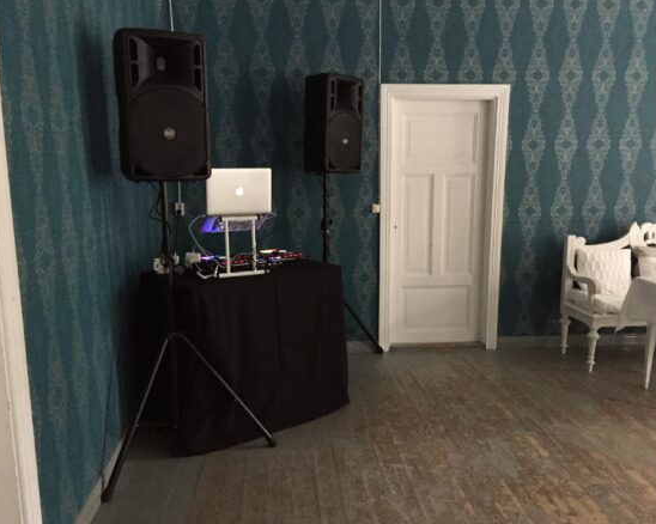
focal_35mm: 31
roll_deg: +1.3
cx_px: 335
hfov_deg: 57.2
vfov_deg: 47.1
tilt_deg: -10.4
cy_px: 267
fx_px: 602
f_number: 2.2
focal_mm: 4.15
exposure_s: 1/17
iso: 400
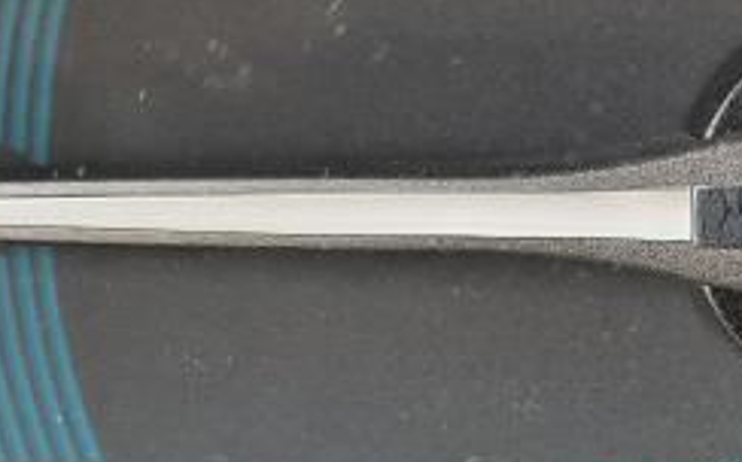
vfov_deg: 14.9
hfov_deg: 22.9
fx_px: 1758
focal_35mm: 87
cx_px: 739
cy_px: 343
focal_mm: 4.6
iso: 200
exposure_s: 1/60
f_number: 2
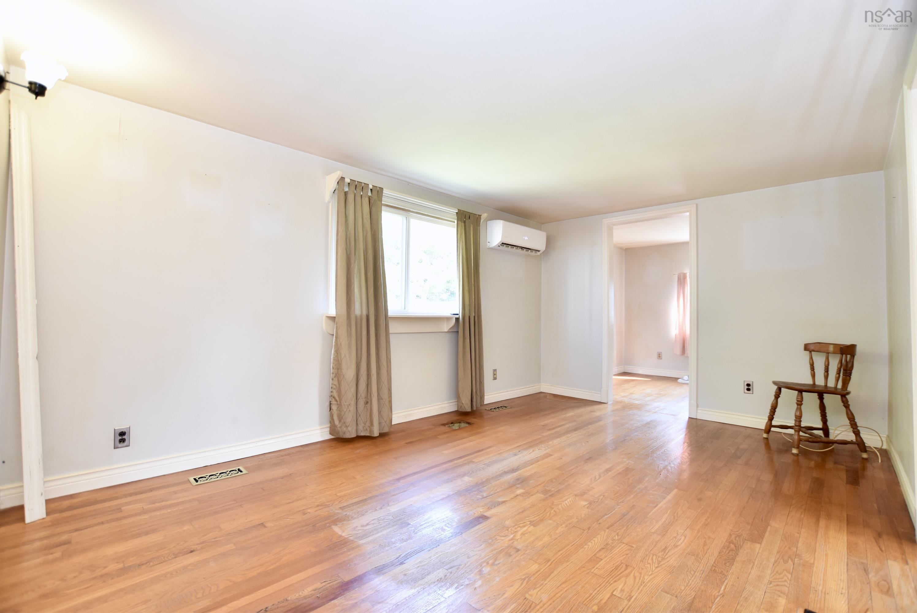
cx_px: 458
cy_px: 306
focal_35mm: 15
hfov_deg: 100.3
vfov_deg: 77.4
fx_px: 382
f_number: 3.5
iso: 200
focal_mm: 10
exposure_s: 1/15
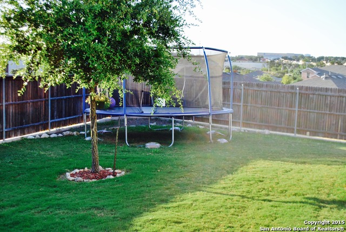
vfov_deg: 29.9
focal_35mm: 45
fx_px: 433
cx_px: 173
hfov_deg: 43.6
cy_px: 116
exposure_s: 1/125
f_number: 5.6
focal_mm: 30
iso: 110
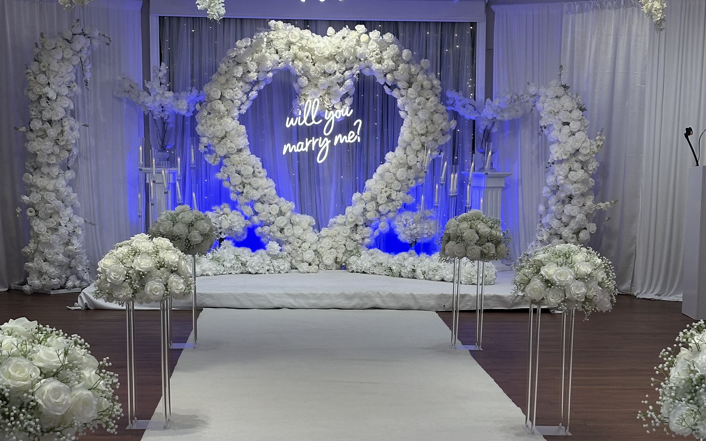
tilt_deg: -6.7
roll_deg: -0.8
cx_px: 376
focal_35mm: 77
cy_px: 319
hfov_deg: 26.8
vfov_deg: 16.9
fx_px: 1482
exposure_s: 1/120
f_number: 1.78
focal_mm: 6.86
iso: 64
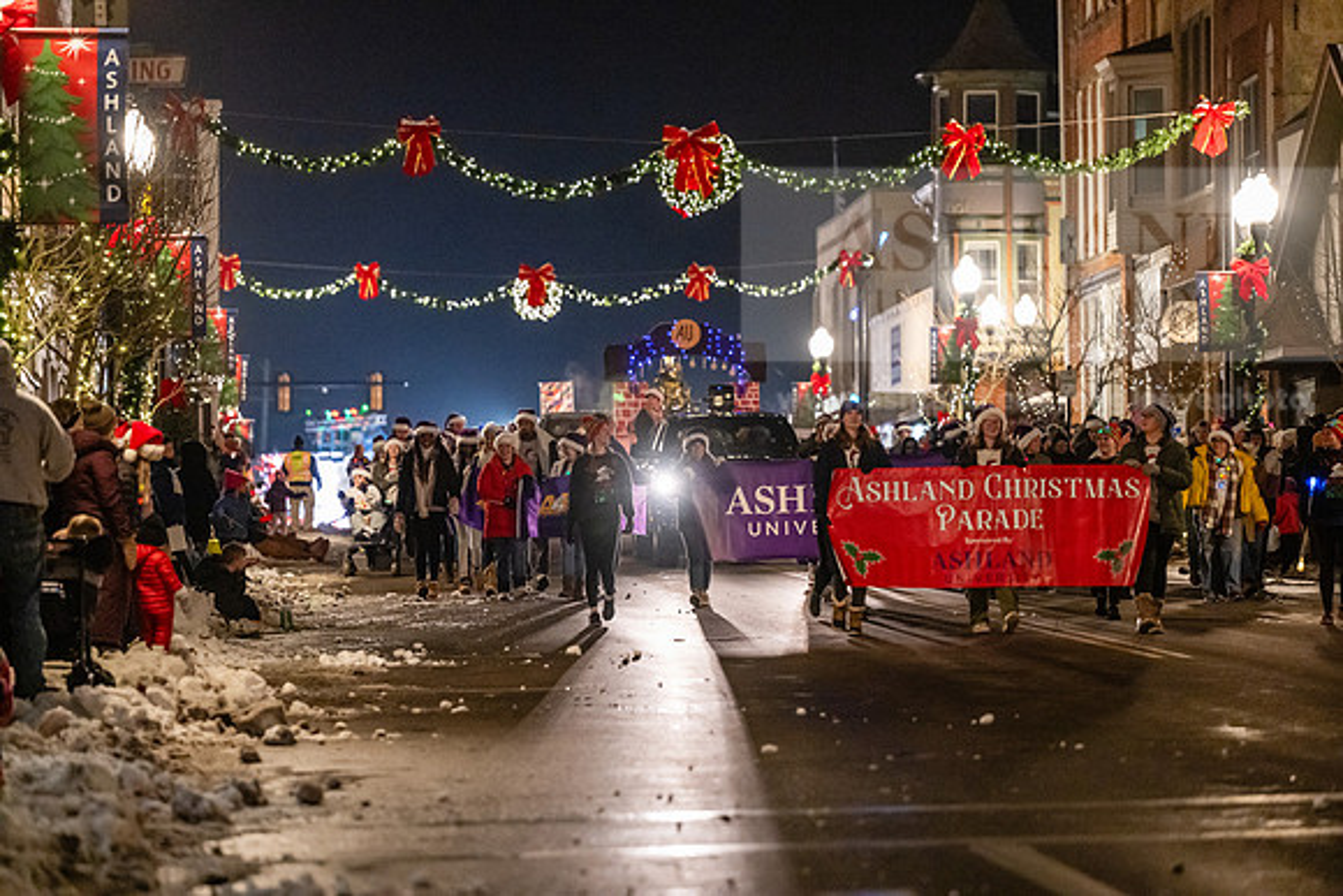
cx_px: 672
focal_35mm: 160
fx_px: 5970
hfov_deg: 12.8
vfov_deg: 8.6
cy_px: 448
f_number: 3.2
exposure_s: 1/200
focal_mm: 160
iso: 4000
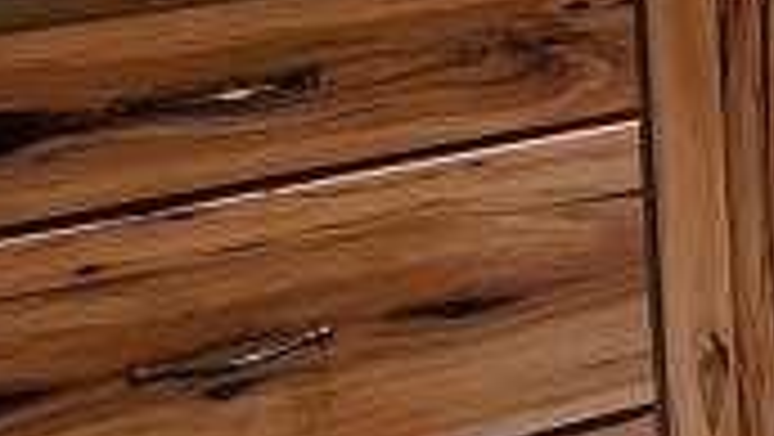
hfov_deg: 17.9
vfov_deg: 14.6
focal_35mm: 66
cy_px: -481
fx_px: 1355
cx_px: 1634
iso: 320
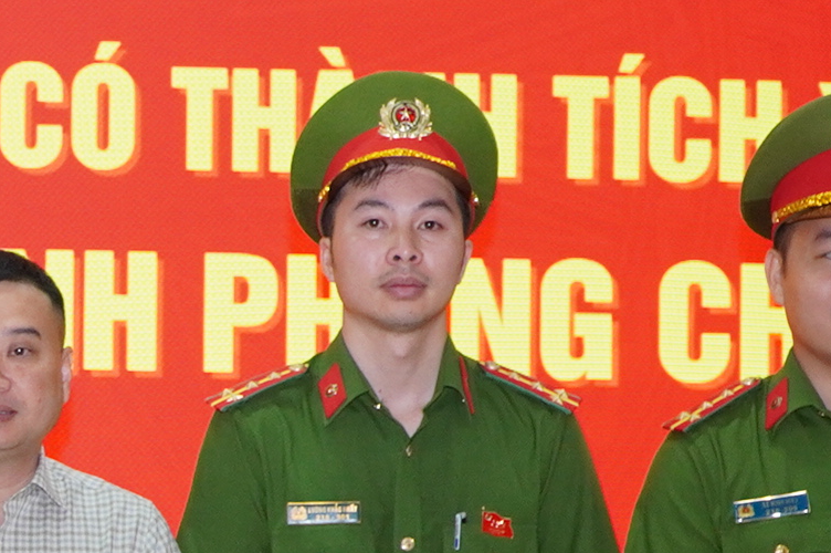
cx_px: -488
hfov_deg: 12.4
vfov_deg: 8.6
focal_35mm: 156
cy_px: 803
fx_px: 3598
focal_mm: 26
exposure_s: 1/60
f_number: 4
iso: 640
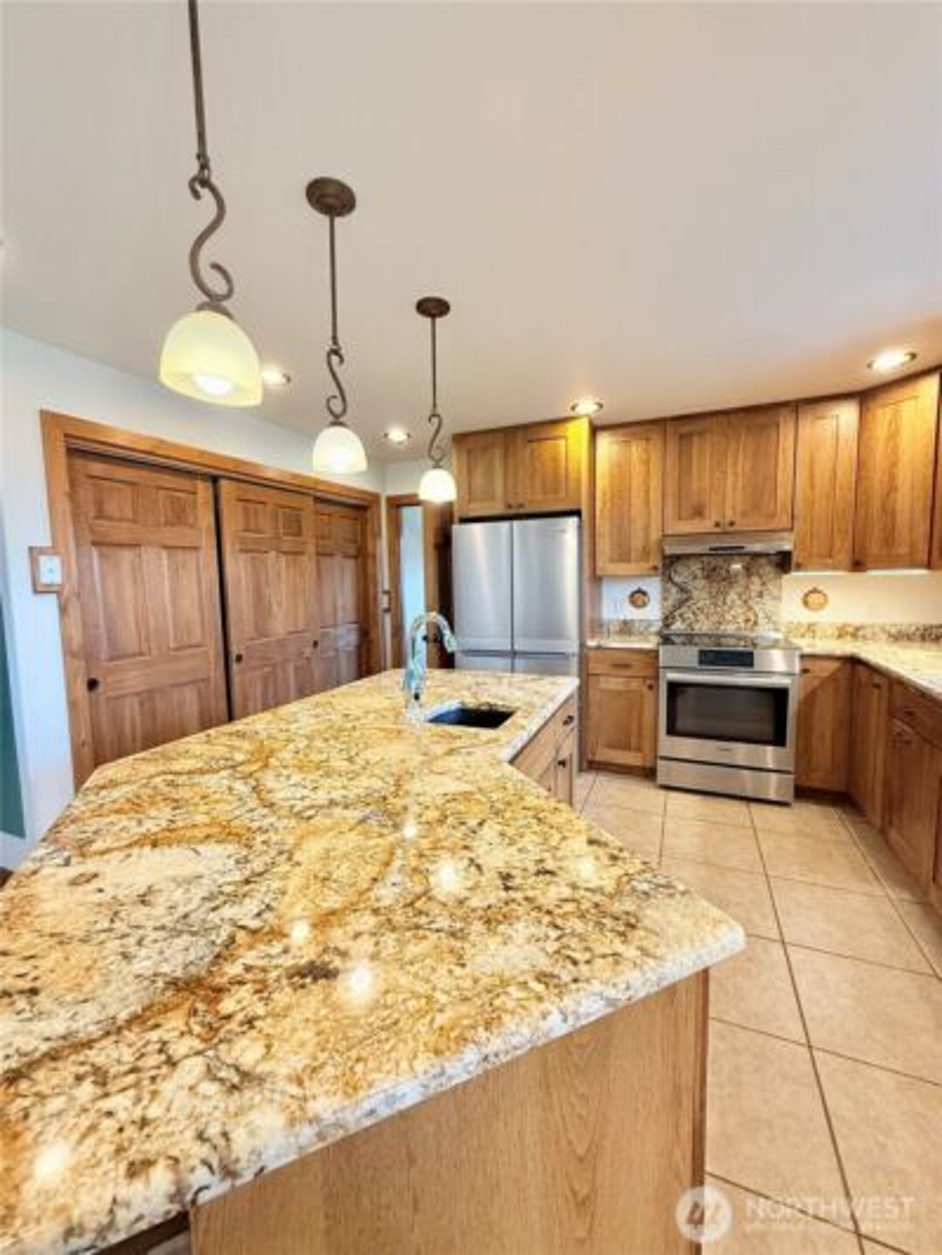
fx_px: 508
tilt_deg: -4.3
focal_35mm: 14
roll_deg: +0.7
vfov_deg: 102.1
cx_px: 471
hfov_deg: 85.7
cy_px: 628
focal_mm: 2.22
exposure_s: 1/120
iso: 320
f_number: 2.2
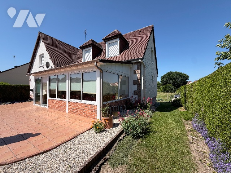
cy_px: 86
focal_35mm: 14
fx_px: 93
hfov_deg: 102.1
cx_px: 116
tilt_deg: +1.3
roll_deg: +0.4
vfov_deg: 85.7
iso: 20
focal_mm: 2.22
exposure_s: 1/841
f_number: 2.2
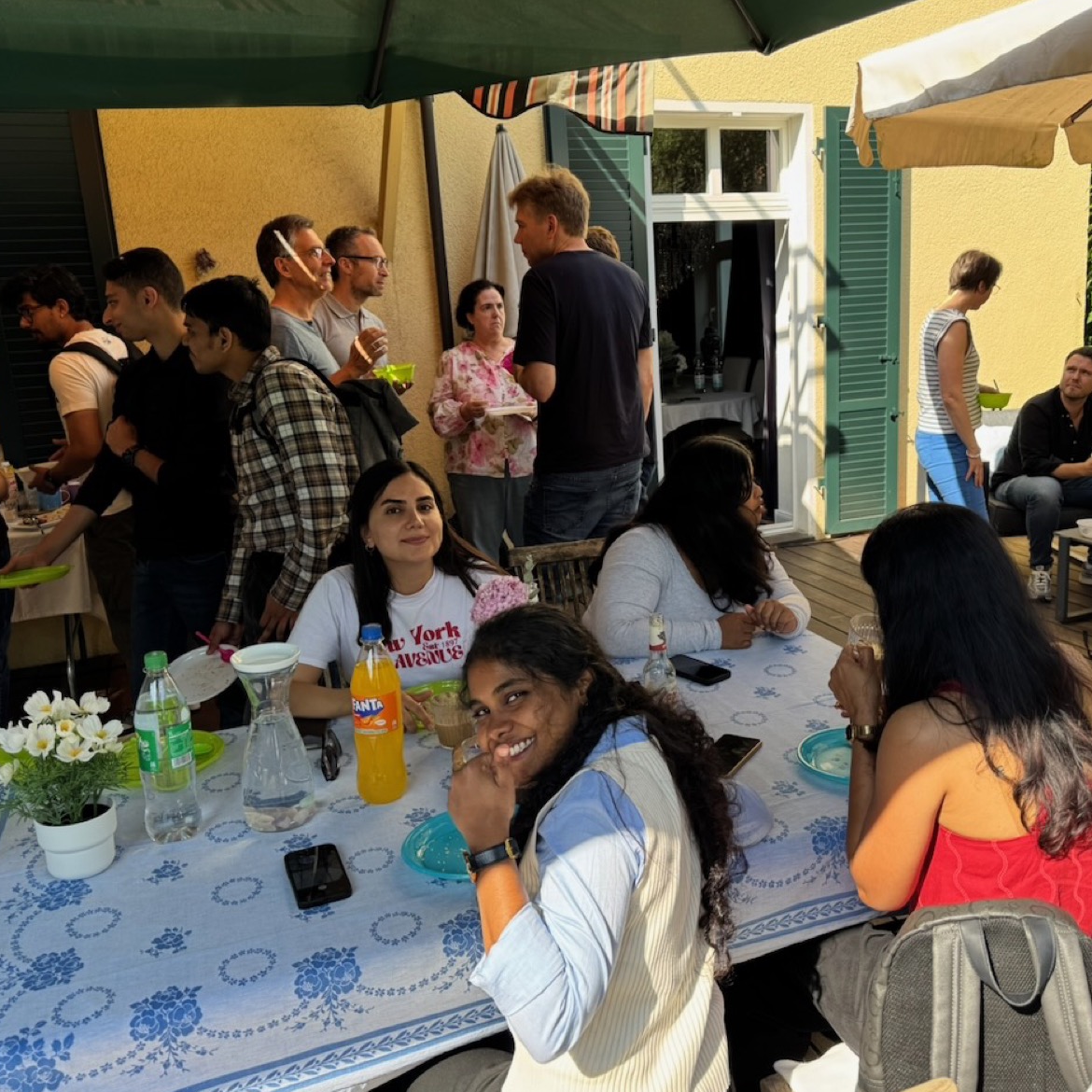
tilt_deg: -12.7
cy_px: 538
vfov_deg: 55.6
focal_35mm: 29
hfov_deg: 55.4
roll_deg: +4.0
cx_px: 635
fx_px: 1035
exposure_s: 1/495
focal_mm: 6.76
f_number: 1.78
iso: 80
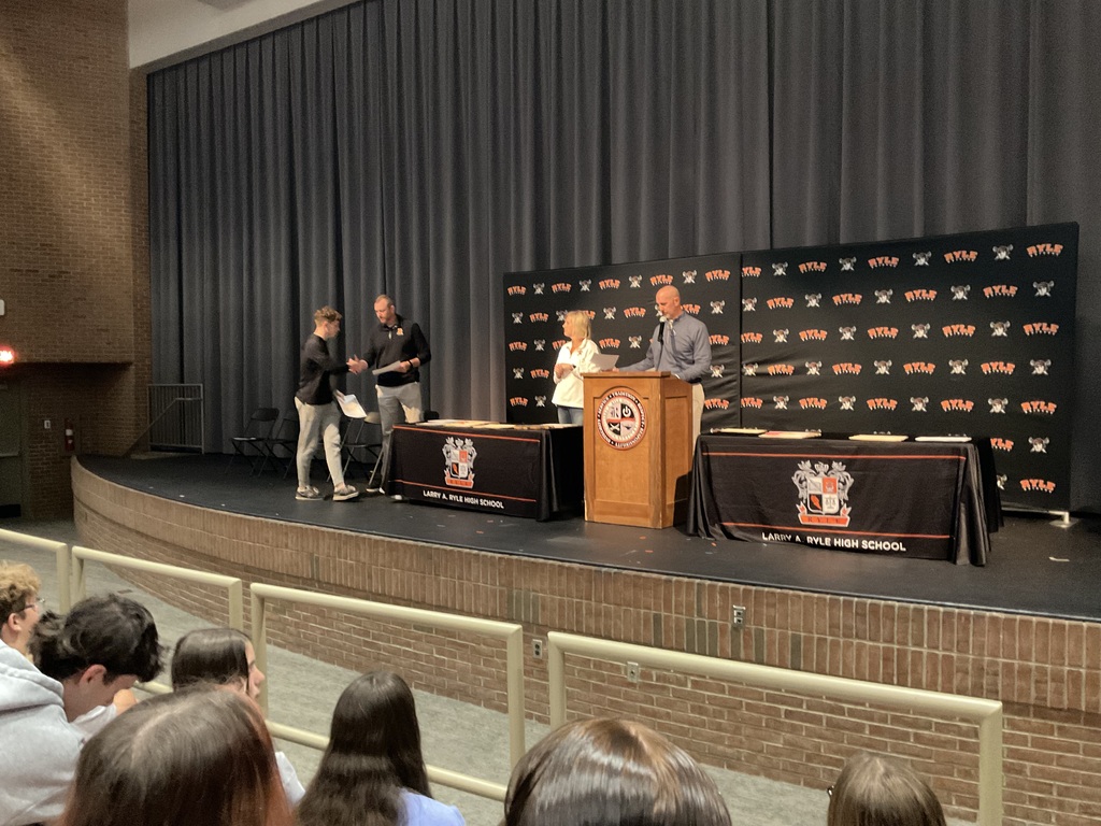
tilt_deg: -0.2
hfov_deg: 61.7
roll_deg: -1.9
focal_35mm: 29
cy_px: 413
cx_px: 550
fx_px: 922
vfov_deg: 48.2
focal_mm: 3
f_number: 1.8
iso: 500
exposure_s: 1/24
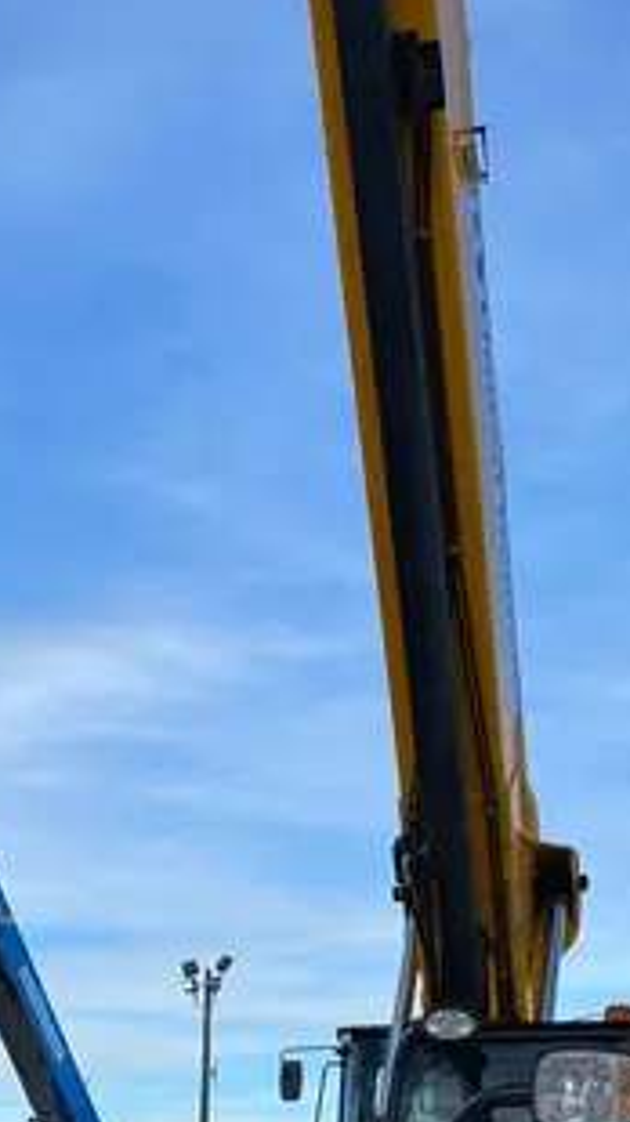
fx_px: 1993
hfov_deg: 18.0
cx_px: 261
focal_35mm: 67
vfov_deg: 28.4
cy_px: 1250
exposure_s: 1/1330
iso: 32
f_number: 1.8
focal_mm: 4.25
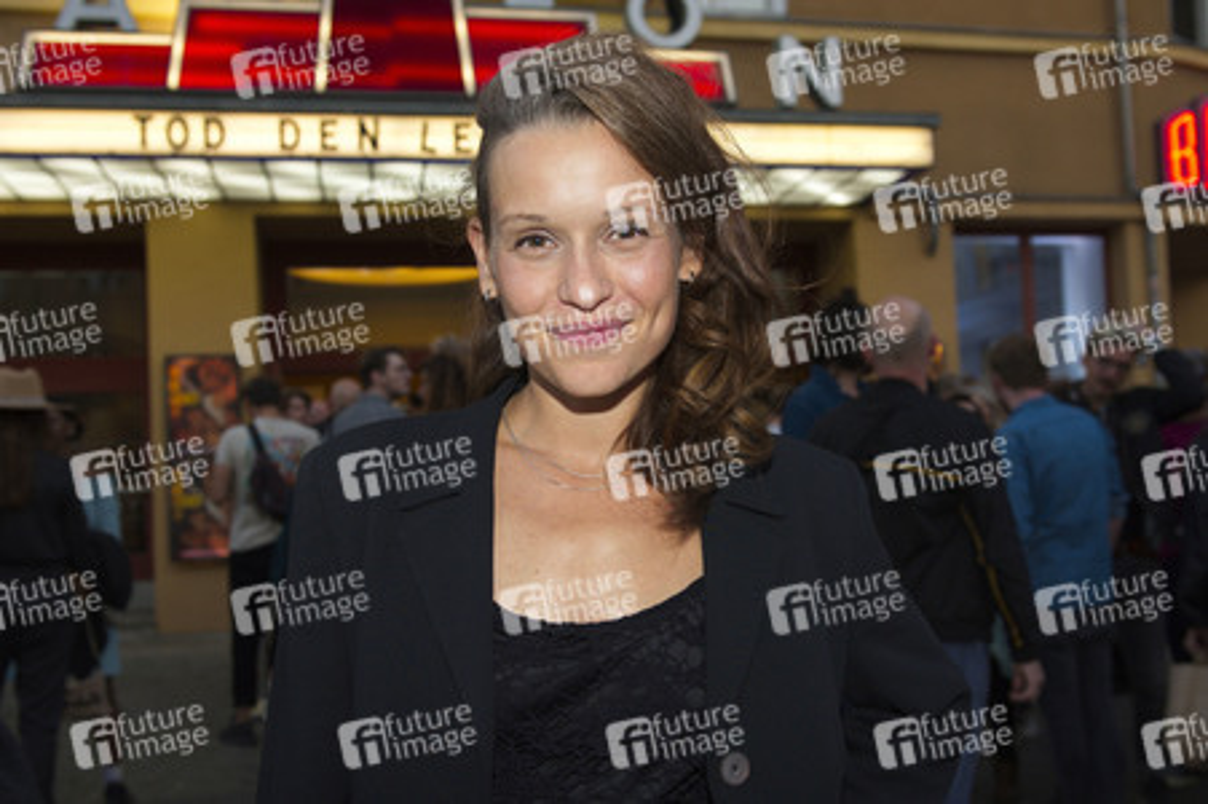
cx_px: 604
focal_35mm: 29
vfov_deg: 44.9
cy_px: 402
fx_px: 972
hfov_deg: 63.7
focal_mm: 29
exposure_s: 1/200
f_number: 4.5
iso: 800
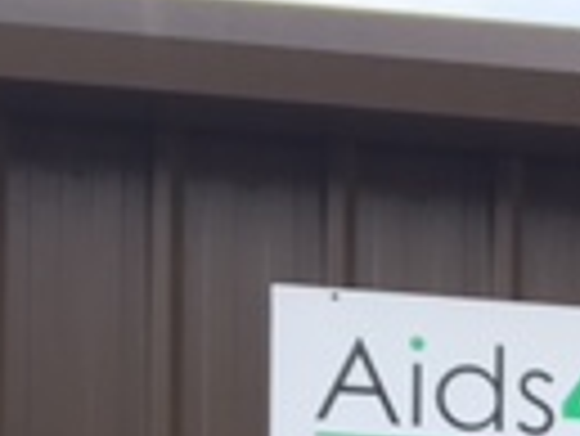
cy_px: 926
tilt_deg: -0.5
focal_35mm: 144
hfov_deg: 12.3
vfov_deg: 9.5
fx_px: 2415
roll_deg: -1.1
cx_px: 1111
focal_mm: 4.15
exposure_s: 1/220
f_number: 2.2
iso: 25
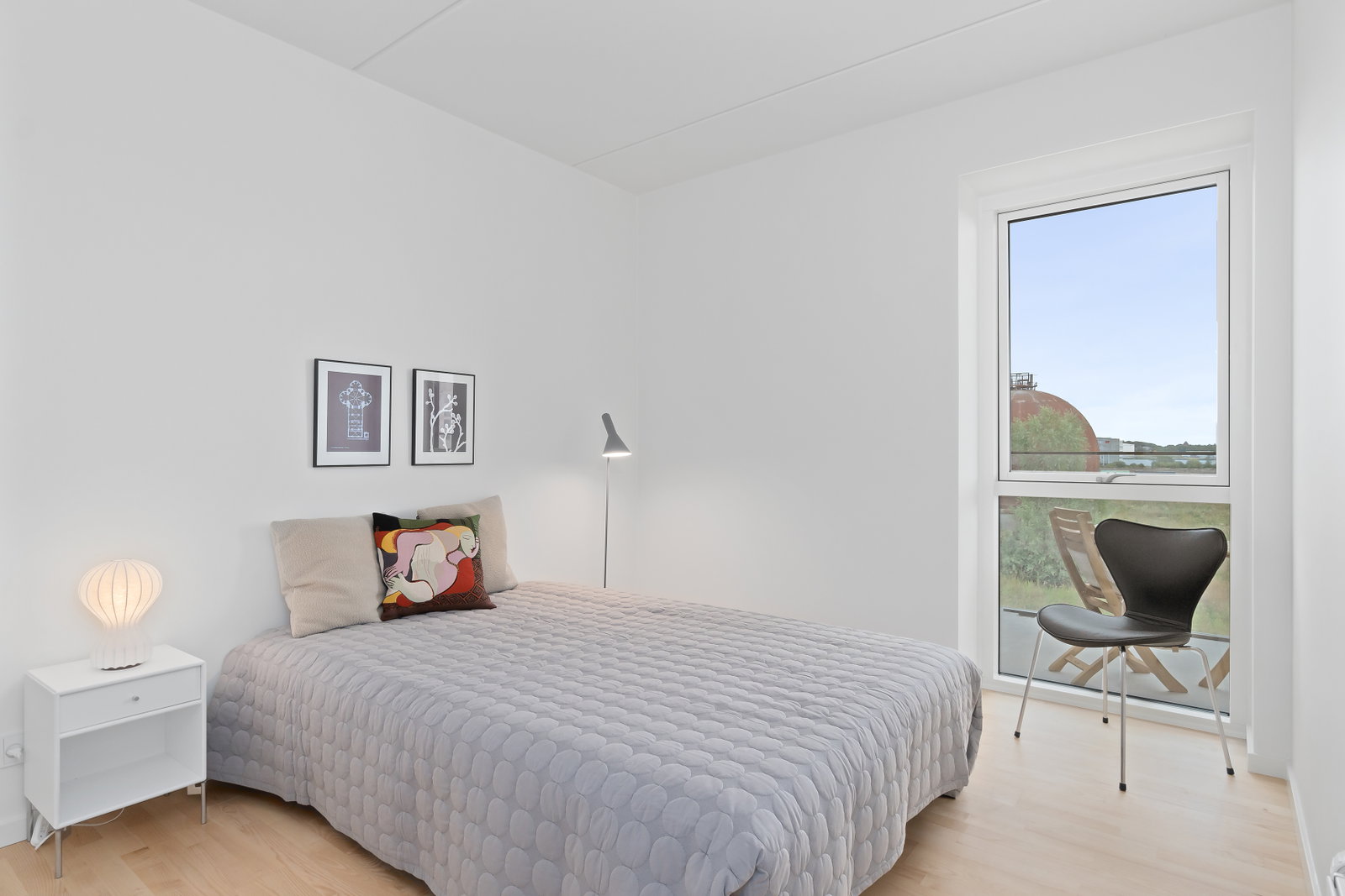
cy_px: 448
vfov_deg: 67.4
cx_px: 672
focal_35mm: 18
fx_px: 673
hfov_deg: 90.0
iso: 200
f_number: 8
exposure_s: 1/6
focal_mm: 12
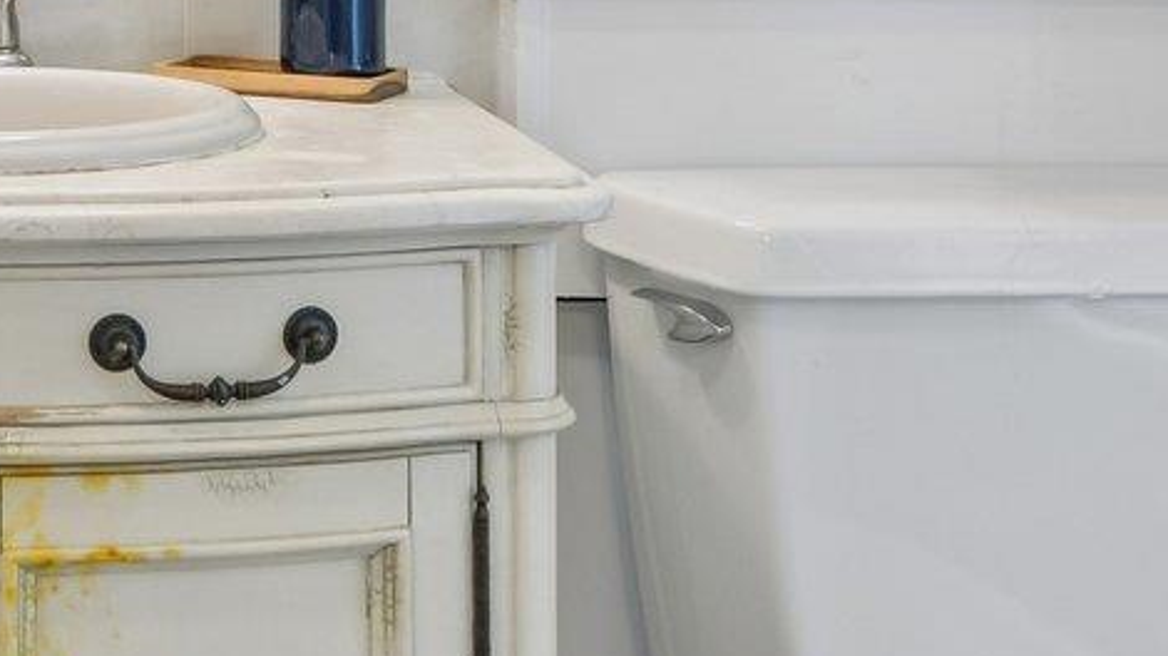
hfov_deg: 26.9
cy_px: -317
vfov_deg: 15.3
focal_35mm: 73
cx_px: -80
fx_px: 2260
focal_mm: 16
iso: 250
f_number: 9
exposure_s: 1/25
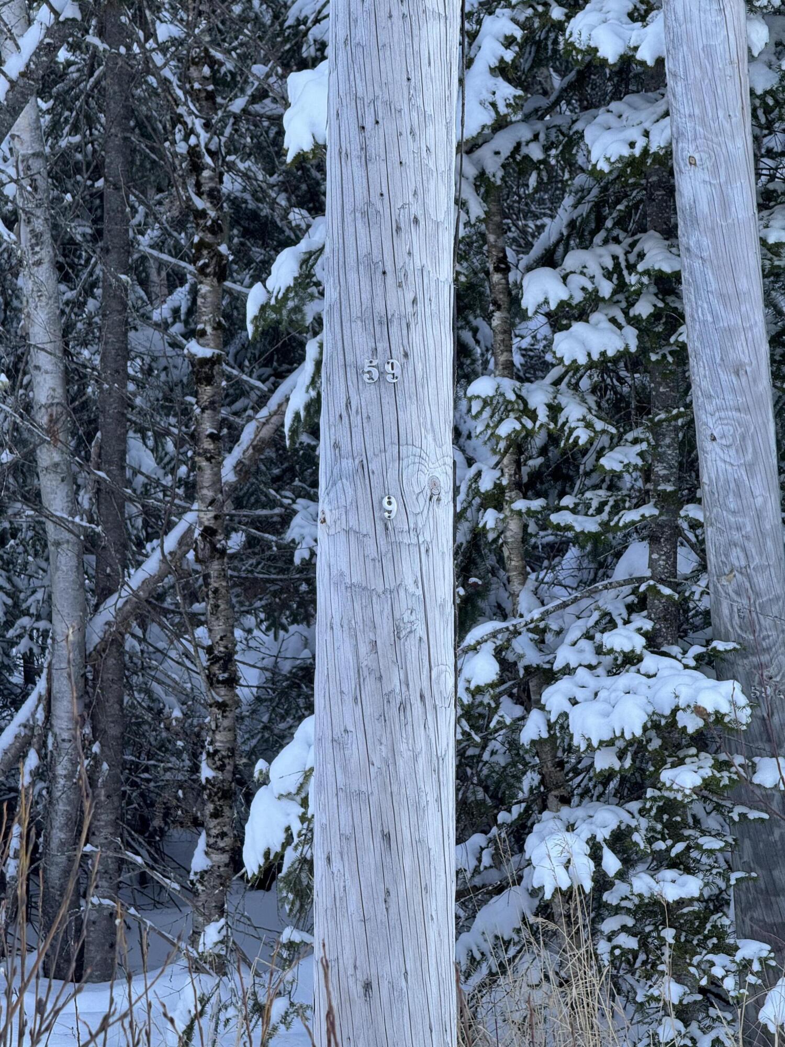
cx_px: 392
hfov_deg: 12.3
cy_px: 524
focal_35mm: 120
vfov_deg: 16.4
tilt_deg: +3.5
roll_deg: +0.9
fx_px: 3628
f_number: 2.8
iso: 50
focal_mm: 15.66
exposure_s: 1/164
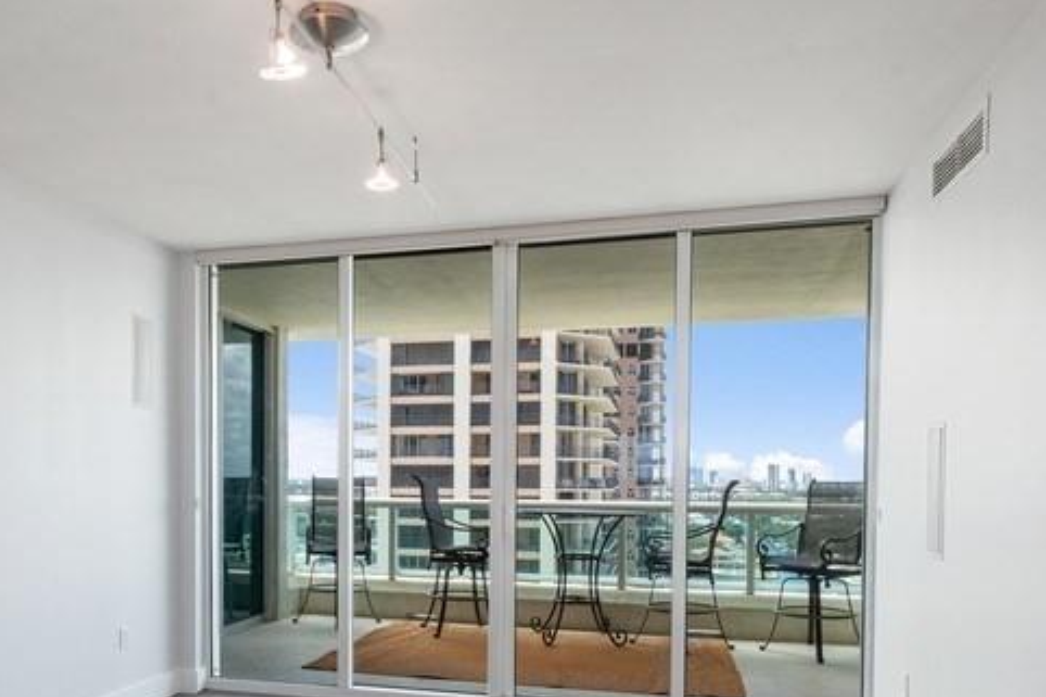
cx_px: 410
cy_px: 471
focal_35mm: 28
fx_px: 813
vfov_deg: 45.6
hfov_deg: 64.8
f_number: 13
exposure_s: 1/5
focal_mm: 10
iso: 200
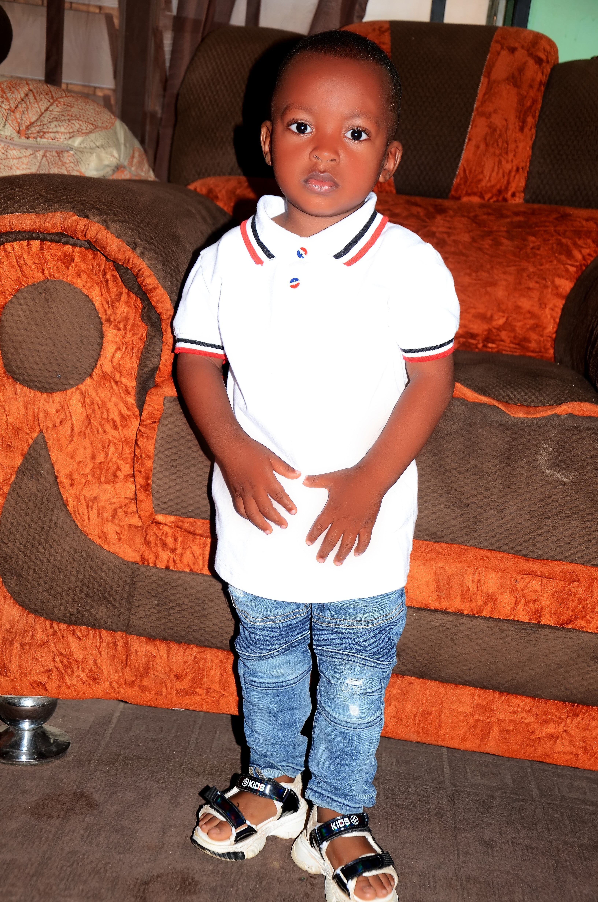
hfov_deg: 23.7
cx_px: 299
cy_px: 451
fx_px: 1427
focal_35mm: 57
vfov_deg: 35.1
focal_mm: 38
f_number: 4.5
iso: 200
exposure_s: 1/60
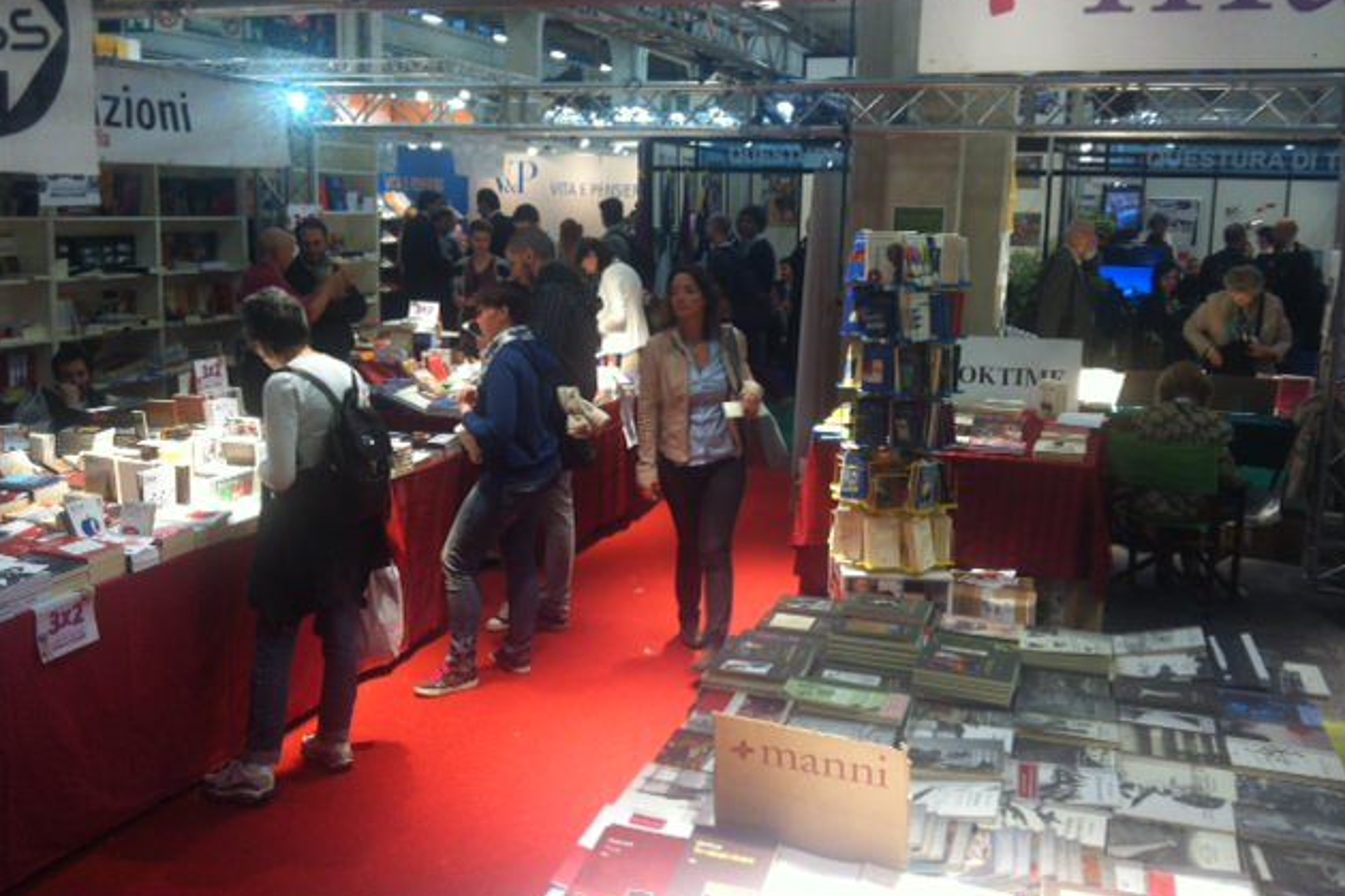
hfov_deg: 51.9
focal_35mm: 37
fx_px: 1382
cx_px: 667
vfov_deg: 35.9
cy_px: 411
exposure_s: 1/15
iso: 80
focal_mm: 3.85
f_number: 2.8
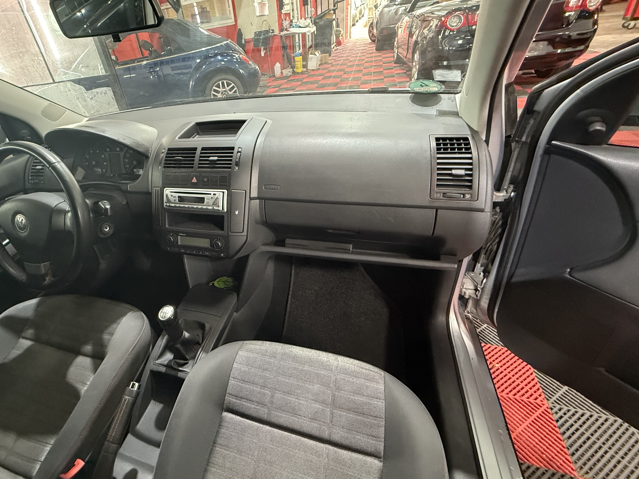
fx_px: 314
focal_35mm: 17
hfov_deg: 89.7
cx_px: 252
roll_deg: +10.3
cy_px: 210
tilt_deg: -30.5
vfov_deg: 74.4
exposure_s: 1/50
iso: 800
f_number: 2.2
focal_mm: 2.22
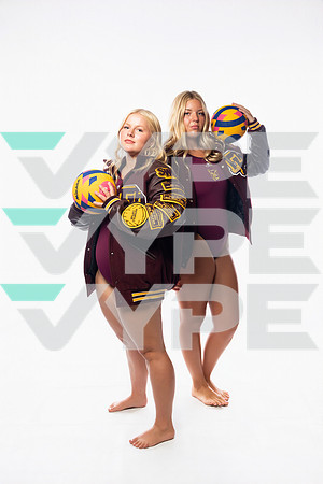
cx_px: 162
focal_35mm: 38
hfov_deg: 35.1
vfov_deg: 50.7
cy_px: 242
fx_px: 511
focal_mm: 38
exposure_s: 1/250
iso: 640
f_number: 5.6
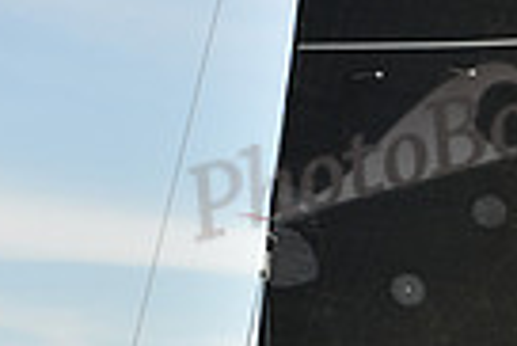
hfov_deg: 6.7
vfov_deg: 4.6
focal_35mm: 299
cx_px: 924
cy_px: 637
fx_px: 4298
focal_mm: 70
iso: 250
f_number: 5.6
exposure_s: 1/800
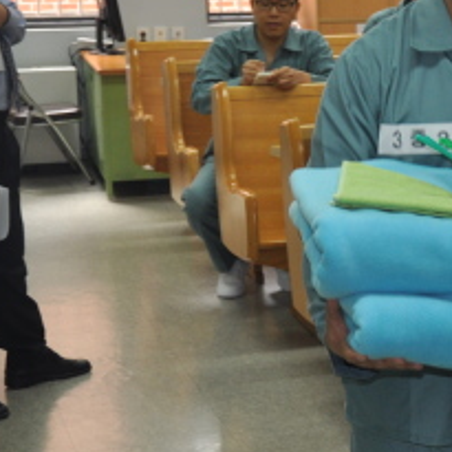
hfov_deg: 14.9
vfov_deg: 15.4
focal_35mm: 113
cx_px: 542
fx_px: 1669
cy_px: 200
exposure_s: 1/60
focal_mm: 28
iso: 400
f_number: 4
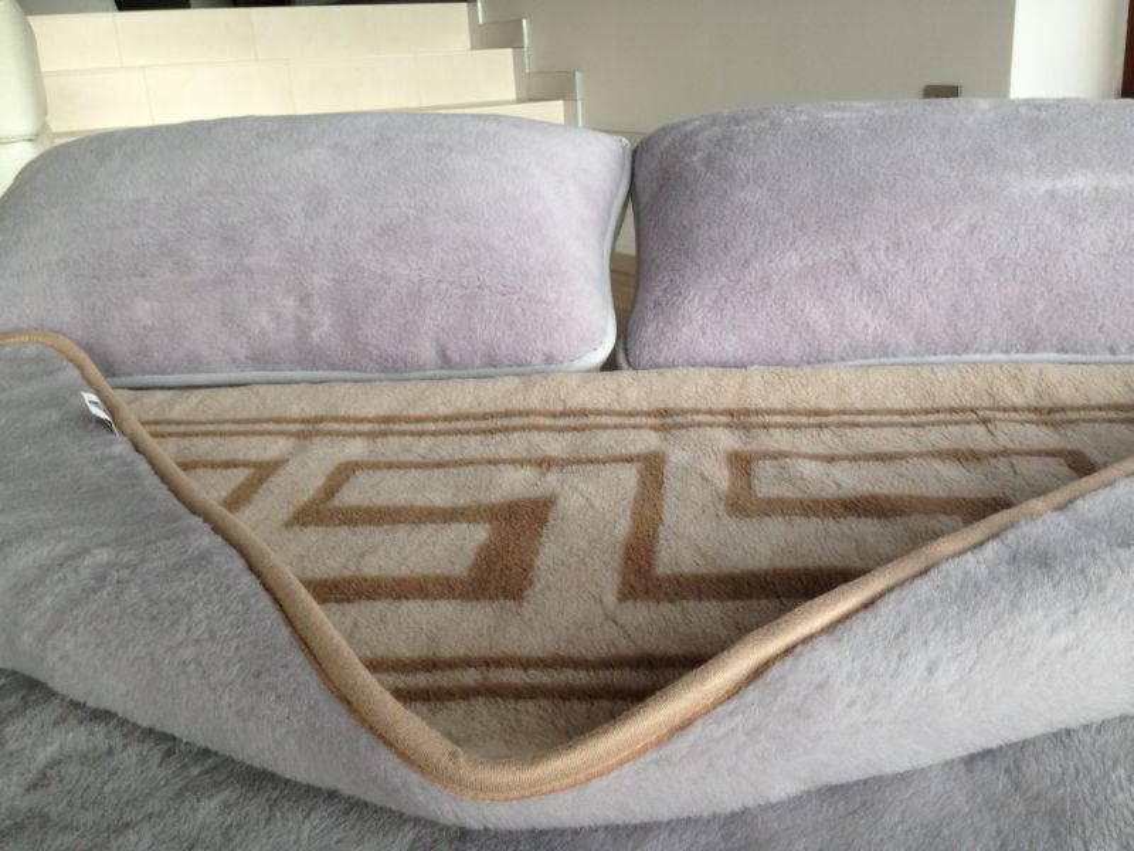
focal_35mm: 33
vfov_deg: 42.9
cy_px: 426
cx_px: 567
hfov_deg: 55.4
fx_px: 1081
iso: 64
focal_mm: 4.12
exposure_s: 1/120
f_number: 2.4
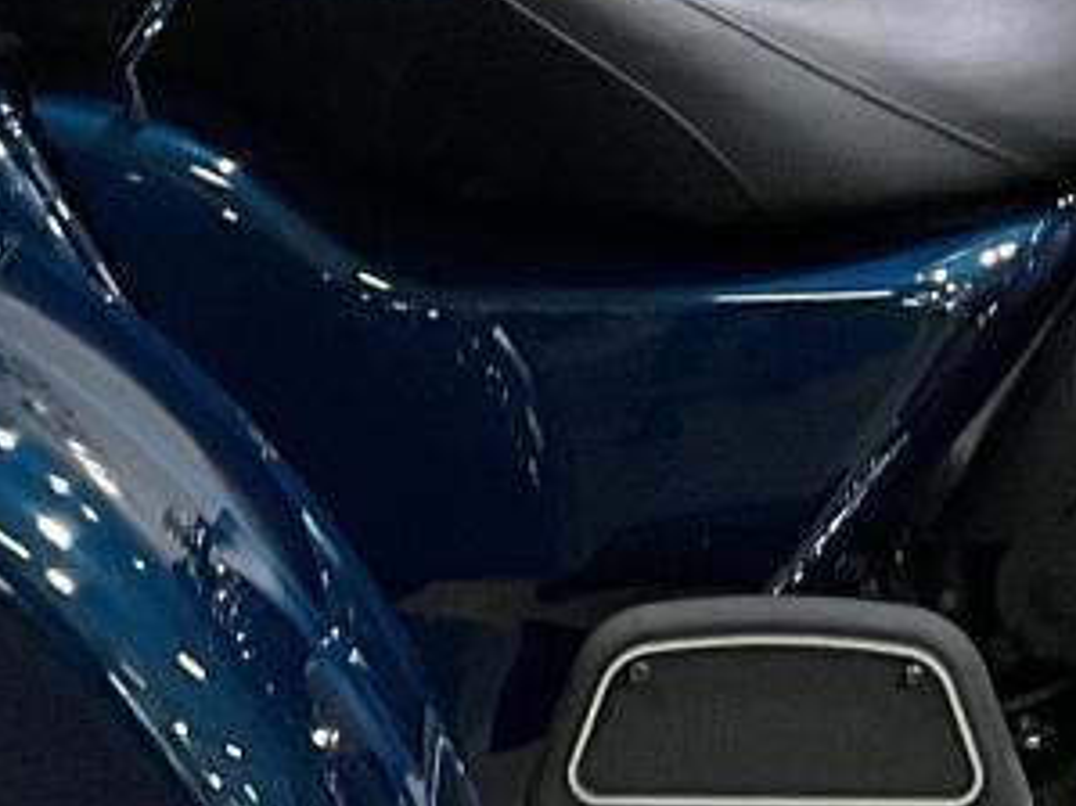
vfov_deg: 7.6
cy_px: -176
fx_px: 6028
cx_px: 1087
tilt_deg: -9.7
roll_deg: -0.1
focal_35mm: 194
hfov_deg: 10.1
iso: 80
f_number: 1.8
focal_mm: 3
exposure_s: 1/60
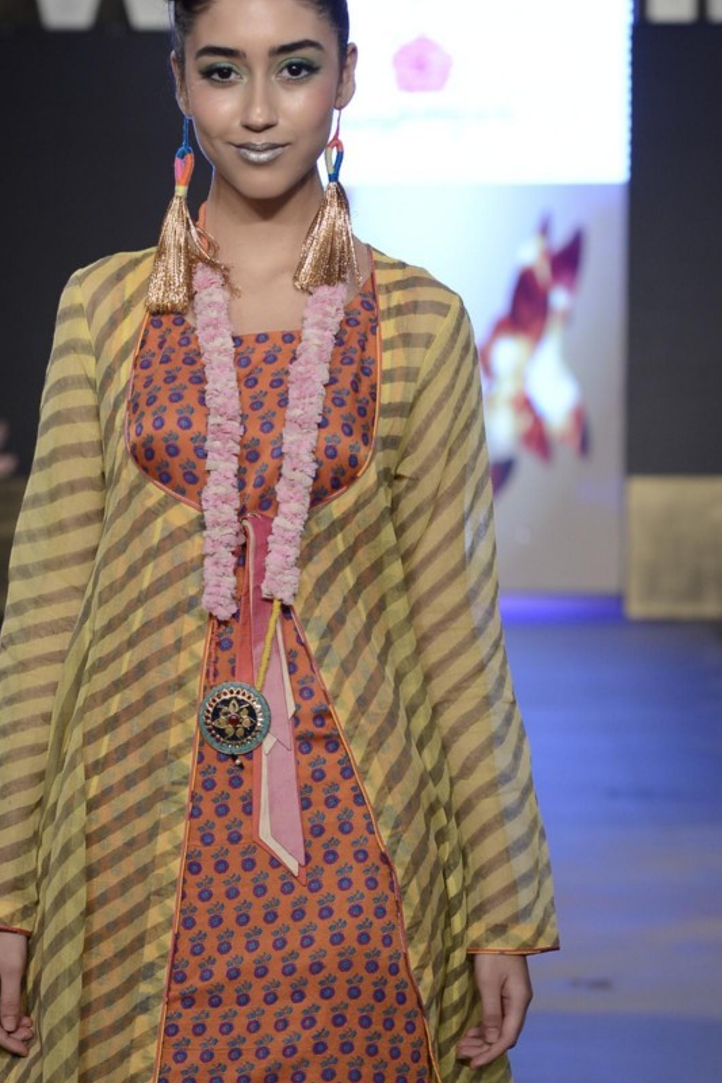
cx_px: 150
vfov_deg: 14.6
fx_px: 4213
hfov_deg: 9.8
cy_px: 876
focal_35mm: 140
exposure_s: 1/250
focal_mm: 70
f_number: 4
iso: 800
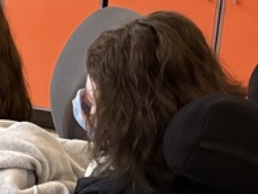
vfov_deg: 11.0
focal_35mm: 135
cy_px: 68
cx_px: -207
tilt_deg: -15.4
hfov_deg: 13.2
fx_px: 1007
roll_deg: -0.1
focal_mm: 5.96
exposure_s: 1/30
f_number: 1.6
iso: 500
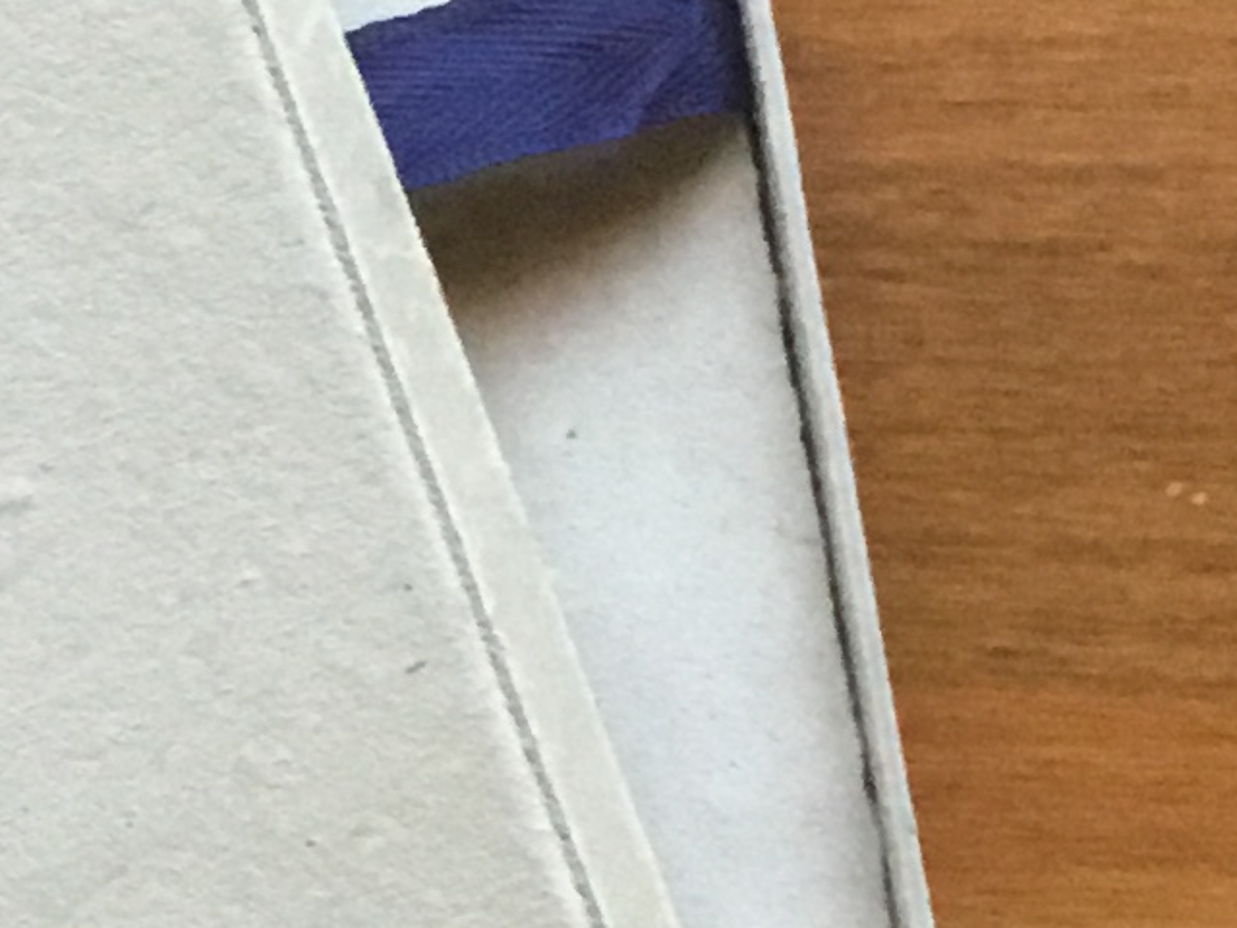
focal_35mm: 158
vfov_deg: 9.4
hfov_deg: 12.3
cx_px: -114
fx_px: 5646
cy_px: 251
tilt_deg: -82.6
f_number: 2.4
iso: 160
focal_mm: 3.3
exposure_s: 1/30
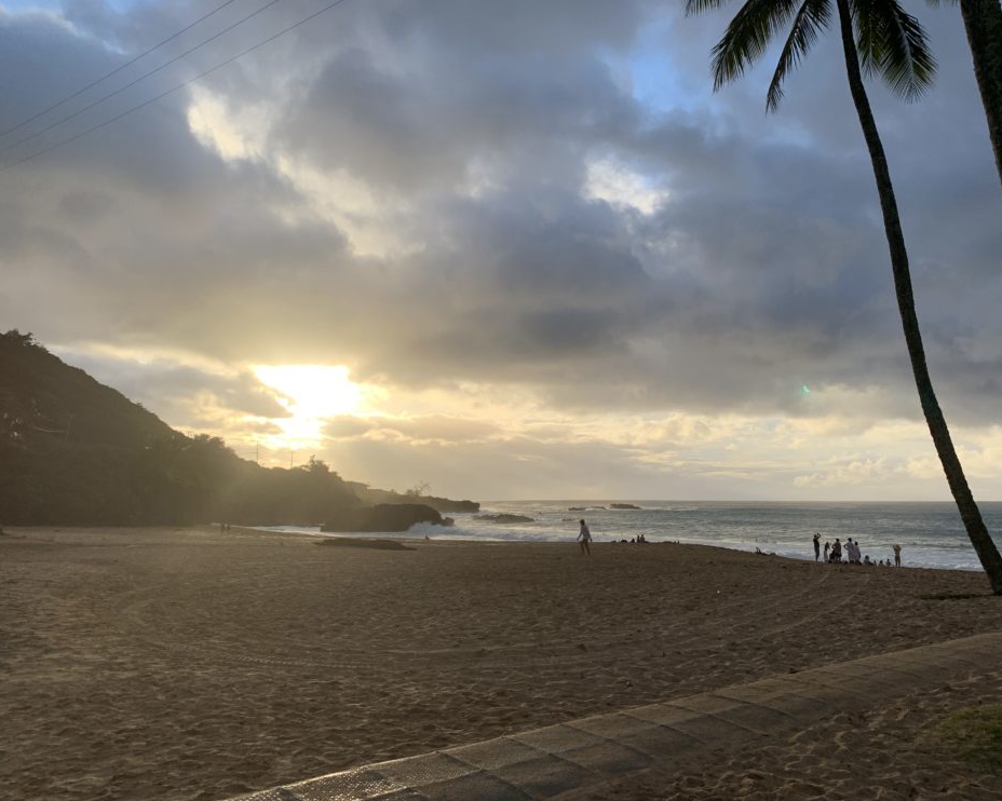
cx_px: 542
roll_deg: -0.3
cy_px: 408
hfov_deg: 62.1
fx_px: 830
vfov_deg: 51.5
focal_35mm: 28
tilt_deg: +7.3
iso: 25
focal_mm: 4.25
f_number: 1.8
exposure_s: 1/1718
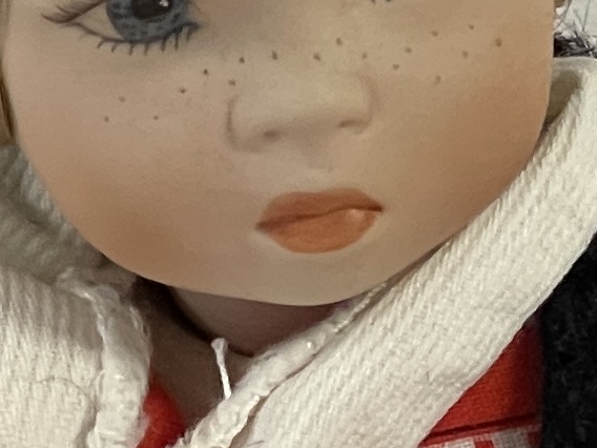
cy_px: 882
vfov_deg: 3.3
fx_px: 7830
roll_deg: -1.6
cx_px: 116
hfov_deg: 4.4
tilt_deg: -27.9
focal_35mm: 454
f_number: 2.2
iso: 200
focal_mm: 7.5
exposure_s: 1/50
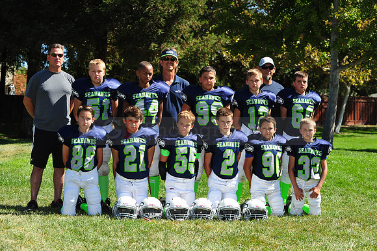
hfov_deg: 25.4
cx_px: 188
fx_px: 837
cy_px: 126
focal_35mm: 80
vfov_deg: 17.0
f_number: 6.3
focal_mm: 80
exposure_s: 1/1000
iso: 400
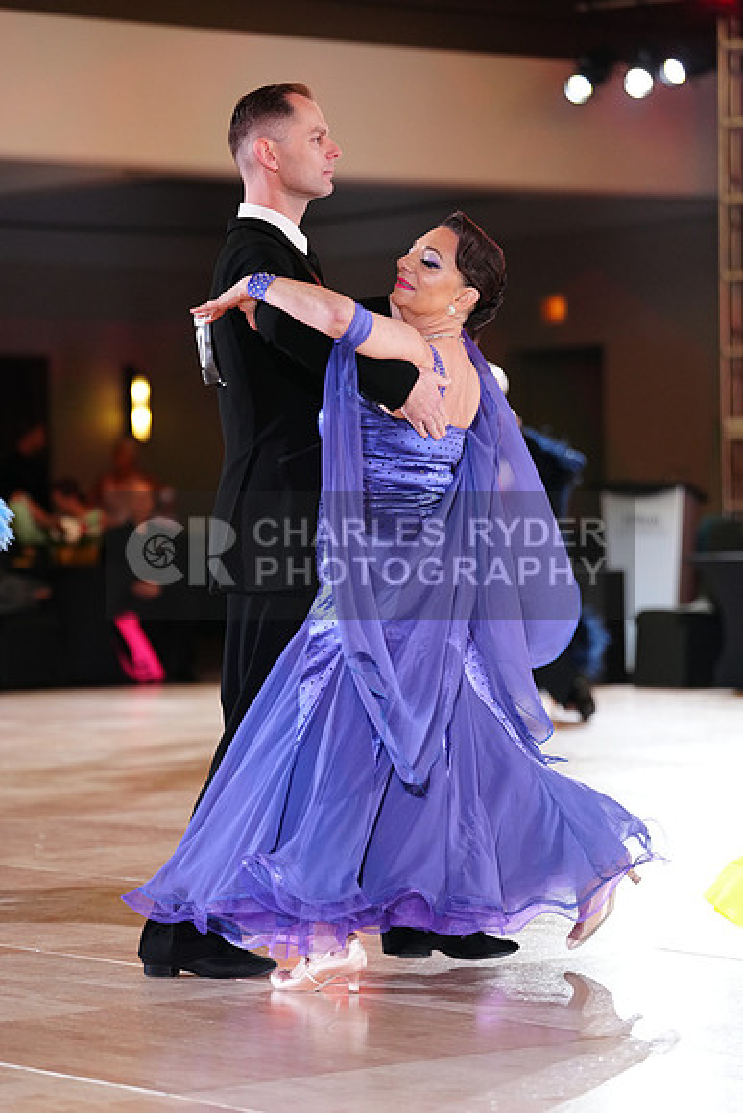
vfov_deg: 18.1
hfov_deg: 12.1
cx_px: 372
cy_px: 556
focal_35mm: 113
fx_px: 3496
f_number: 2.8
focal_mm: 113
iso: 2500
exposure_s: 1/320
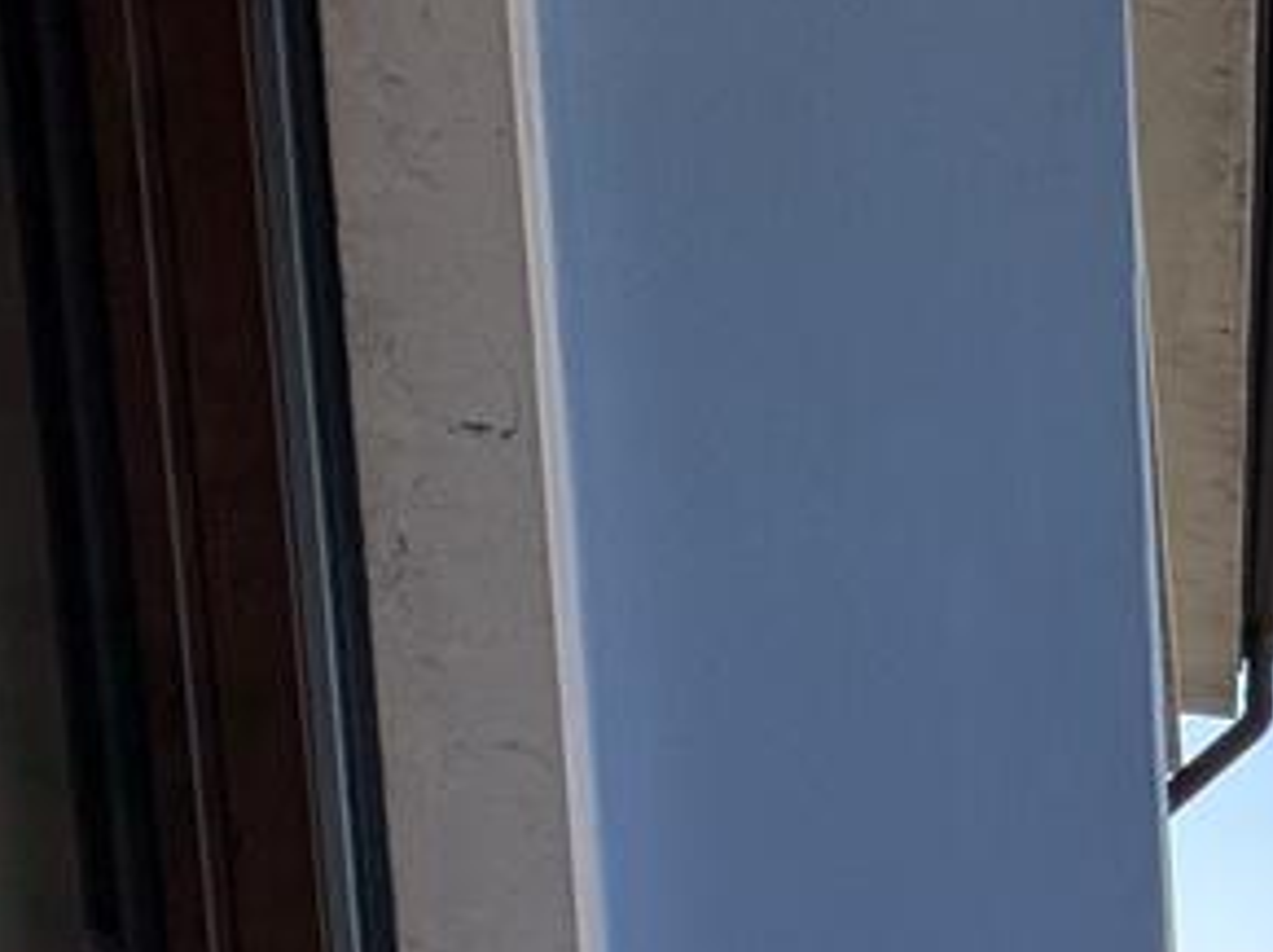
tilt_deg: -3.8
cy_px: 1465
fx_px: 2131
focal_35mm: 58
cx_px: 2520
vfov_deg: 21.0
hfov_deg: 19.4
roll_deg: -0.1
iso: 50
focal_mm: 2.22
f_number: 2.2
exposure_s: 1/1178
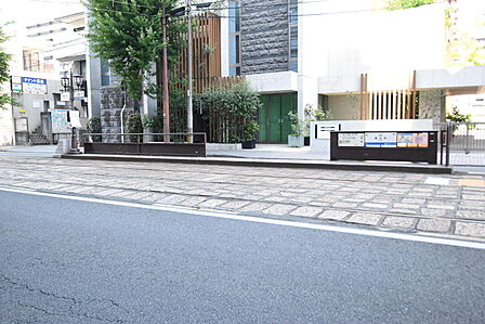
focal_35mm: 30
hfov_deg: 61.9
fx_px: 404
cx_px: 242
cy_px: 162
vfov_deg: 43.6
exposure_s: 1/200
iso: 800
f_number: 7.1
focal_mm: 20
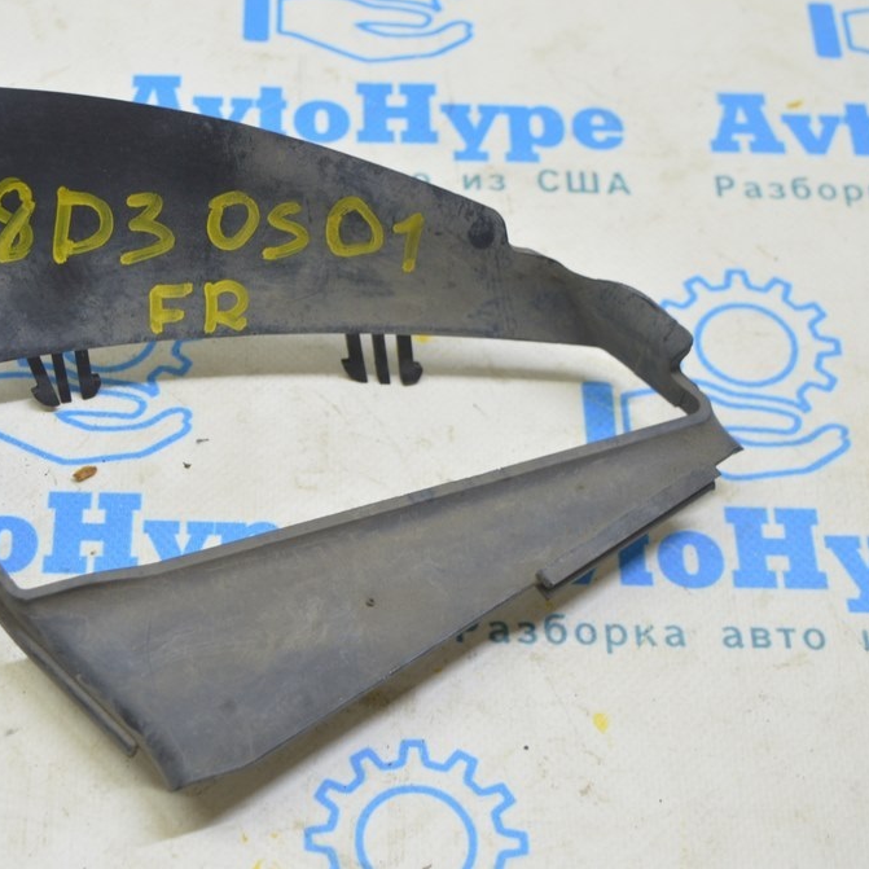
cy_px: 429
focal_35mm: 70
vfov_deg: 24.7
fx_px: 1988
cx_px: 234
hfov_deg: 24.4
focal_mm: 36
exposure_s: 1/20
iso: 400
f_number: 5.6
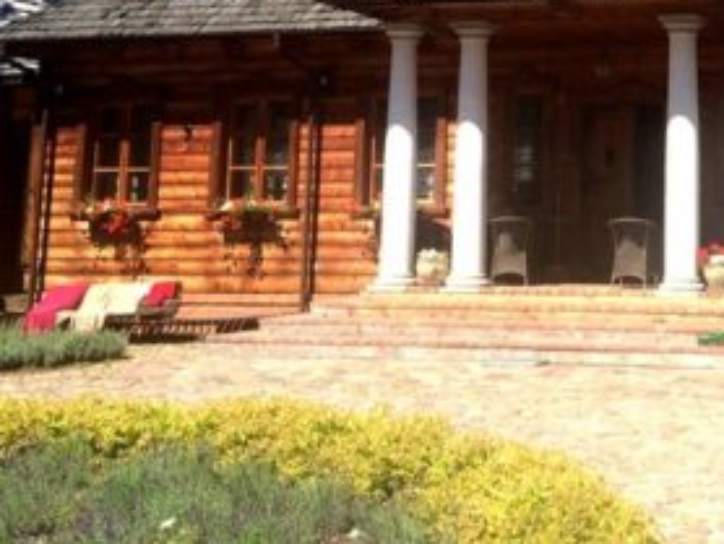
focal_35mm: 69
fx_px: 1444
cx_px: 688
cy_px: -36
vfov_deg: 20.5
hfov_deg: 26.9
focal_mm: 4.12
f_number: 2.2
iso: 40
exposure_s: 1/1520
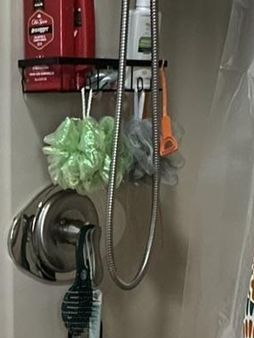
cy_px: 290
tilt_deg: -15.5
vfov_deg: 25.6
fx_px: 723
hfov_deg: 19.5
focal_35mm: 74
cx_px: 17
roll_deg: -0.9
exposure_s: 1/60
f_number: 2.2
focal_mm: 2.22
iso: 500
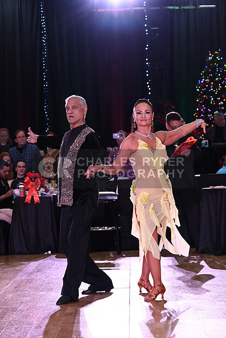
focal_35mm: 120
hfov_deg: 11.4
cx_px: 113
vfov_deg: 17.1
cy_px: 169
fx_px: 1129
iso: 5000
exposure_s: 1/320
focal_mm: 120
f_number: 7.1
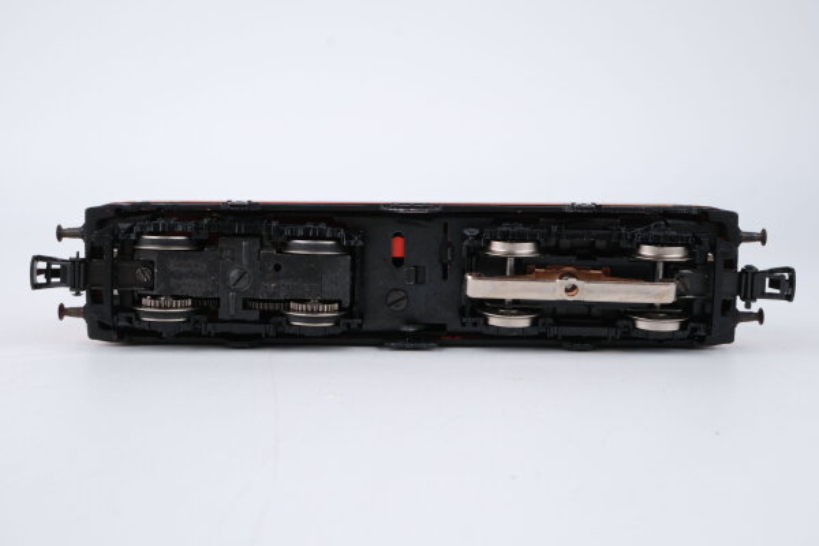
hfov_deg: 43.6
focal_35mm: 45
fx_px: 1024
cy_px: 273
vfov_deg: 29.9
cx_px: 410
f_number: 13
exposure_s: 1/125
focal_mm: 30
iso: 640
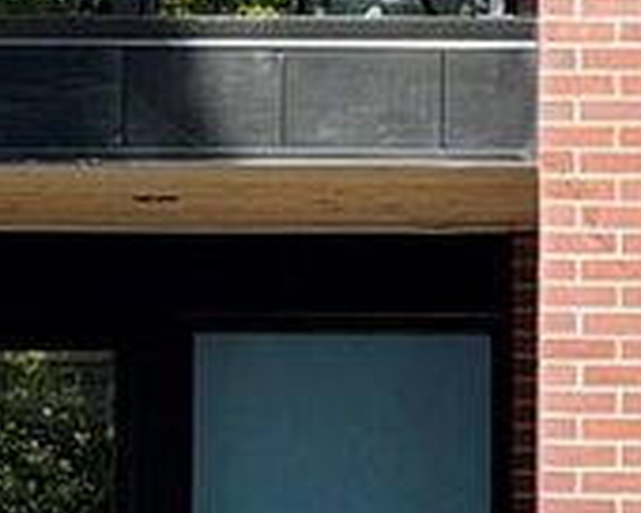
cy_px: -172
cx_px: 192
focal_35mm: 331
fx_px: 6279
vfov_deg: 4.7
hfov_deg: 5.8
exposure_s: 1/1931
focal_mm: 6.76
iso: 64
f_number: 1.78
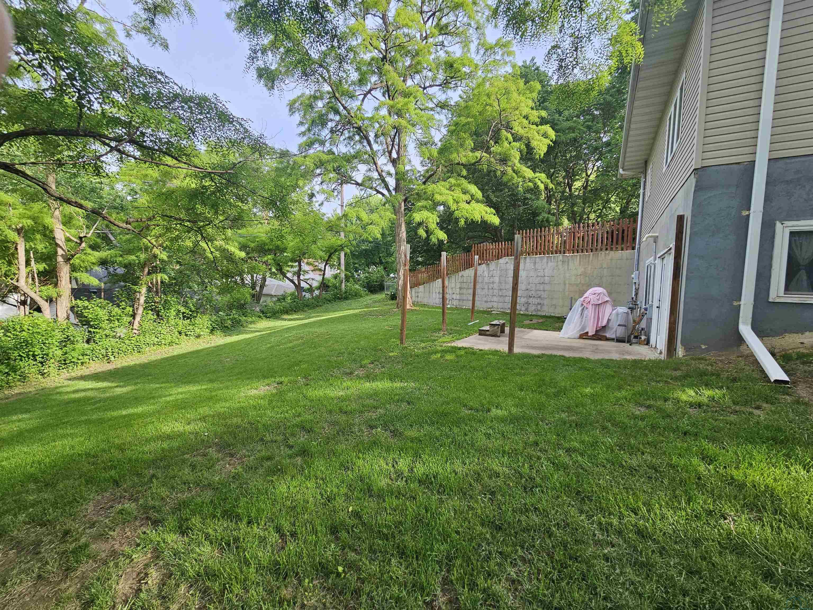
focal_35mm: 13
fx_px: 305
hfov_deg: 106.2
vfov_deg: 89.9
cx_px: 406
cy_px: 305
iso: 50
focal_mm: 2.2
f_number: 2.2
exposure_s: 1/346
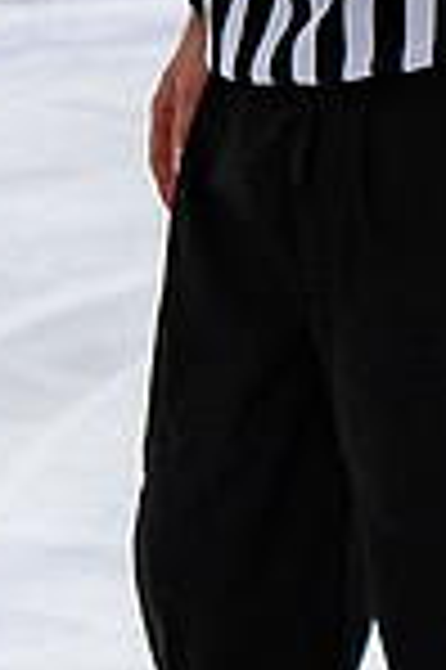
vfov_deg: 2.5
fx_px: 15627
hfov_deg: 1.6
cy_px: -195
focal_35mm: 839
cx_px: 391
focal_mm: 70
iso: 1250
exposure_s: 1/800
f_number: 3.5
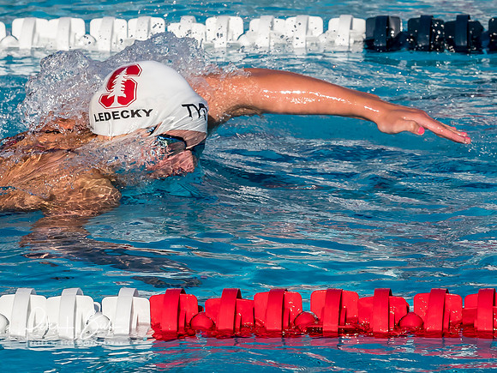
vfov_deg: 3.8
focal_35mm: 394
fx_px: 5653
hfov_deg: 5.0
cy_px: 132
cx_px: 120
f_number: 5.6
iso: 400
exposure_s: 1/2000
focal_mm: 95
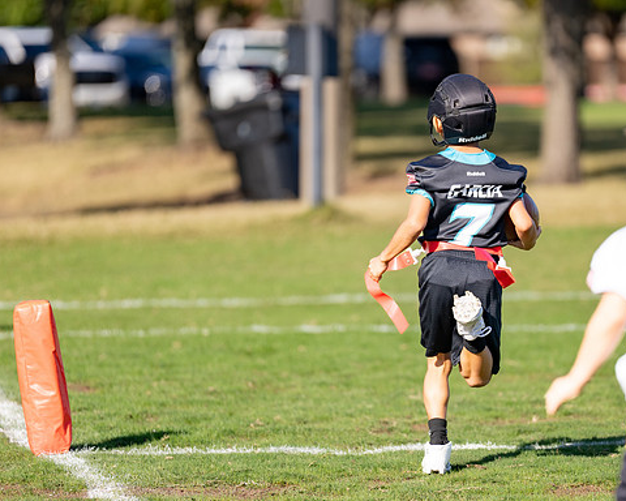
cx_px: 438
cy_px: 292
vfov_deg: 5.4
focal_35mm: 288
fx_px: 5336
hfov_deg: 6.7
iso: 160
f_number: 2.8
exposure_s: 1/2000
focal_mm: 200
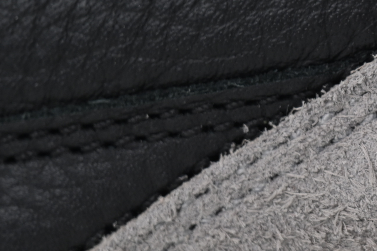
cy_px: 62
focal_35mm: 325
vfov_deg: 4.2
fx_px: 3403
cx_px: 572
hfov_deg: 6.3
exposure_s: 1/100
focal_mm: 101
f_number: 10
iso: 400
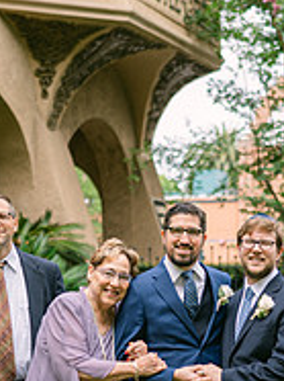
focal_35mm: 105
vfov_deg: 18.4
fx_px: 1151
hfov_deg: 14.0
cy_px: 357
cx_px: 245
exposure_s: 1/2000
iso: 90
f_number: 1.4
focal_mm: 35
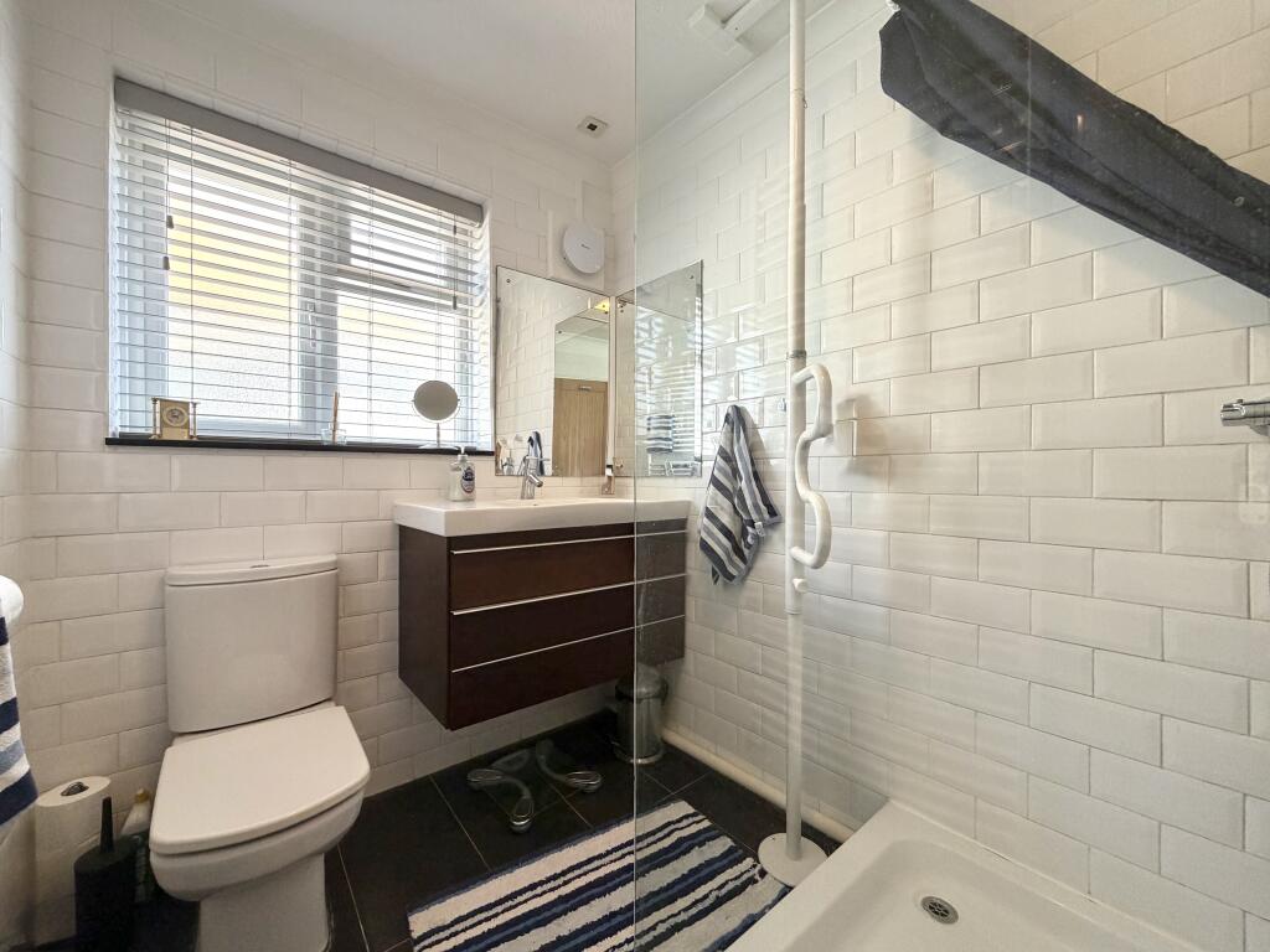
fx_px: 514
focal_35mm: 14
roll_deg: +0.4
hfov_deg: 102.1
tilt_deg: -0.3
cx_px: 635
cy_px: 476
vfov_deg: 85.7
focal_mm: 2.22
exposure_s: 1/121
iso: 250
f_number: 2.2
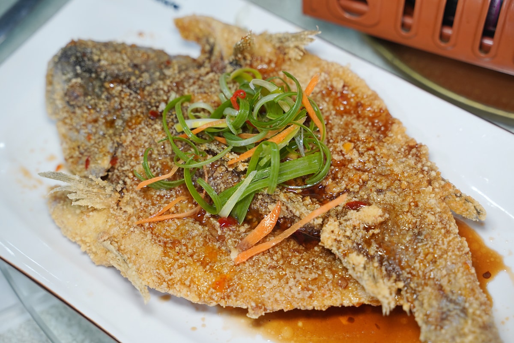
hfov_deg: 31.9
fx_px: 899
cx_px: 257
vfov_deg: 21.6
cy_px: 172
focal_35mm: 63
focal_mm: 63
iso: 1000
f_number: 4
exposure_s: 1/160
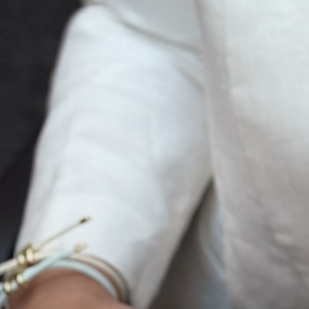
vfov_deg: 7.5
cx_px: 475
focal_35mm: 231
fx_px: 2333
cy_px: -123
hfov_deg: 7.4
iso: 50
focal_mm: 6.76
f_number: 1.78
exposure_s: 1/207
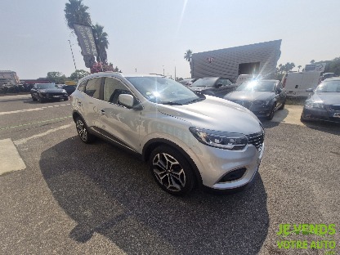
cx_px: 170
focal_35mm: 13
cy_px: 128
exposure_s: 1/3072
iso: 50
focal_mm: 1.74
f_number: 2.2
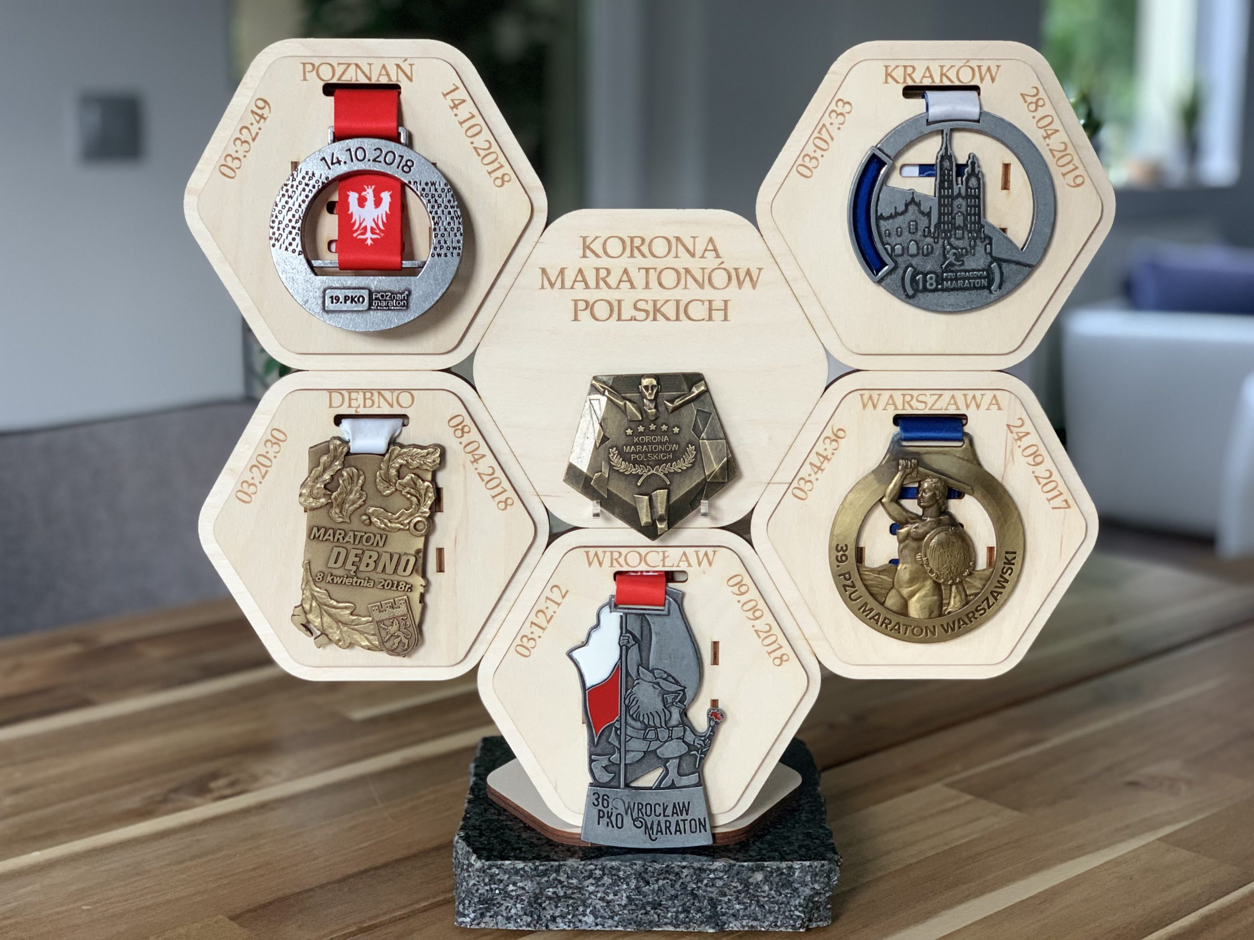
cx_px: 627
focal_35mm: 52
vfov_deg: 28.0
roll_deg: -0.1
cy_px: 470
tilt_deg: -9.6
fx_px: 1884
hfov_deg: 36.8
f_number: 2.4
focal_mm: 6
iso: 125
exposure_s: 1/73
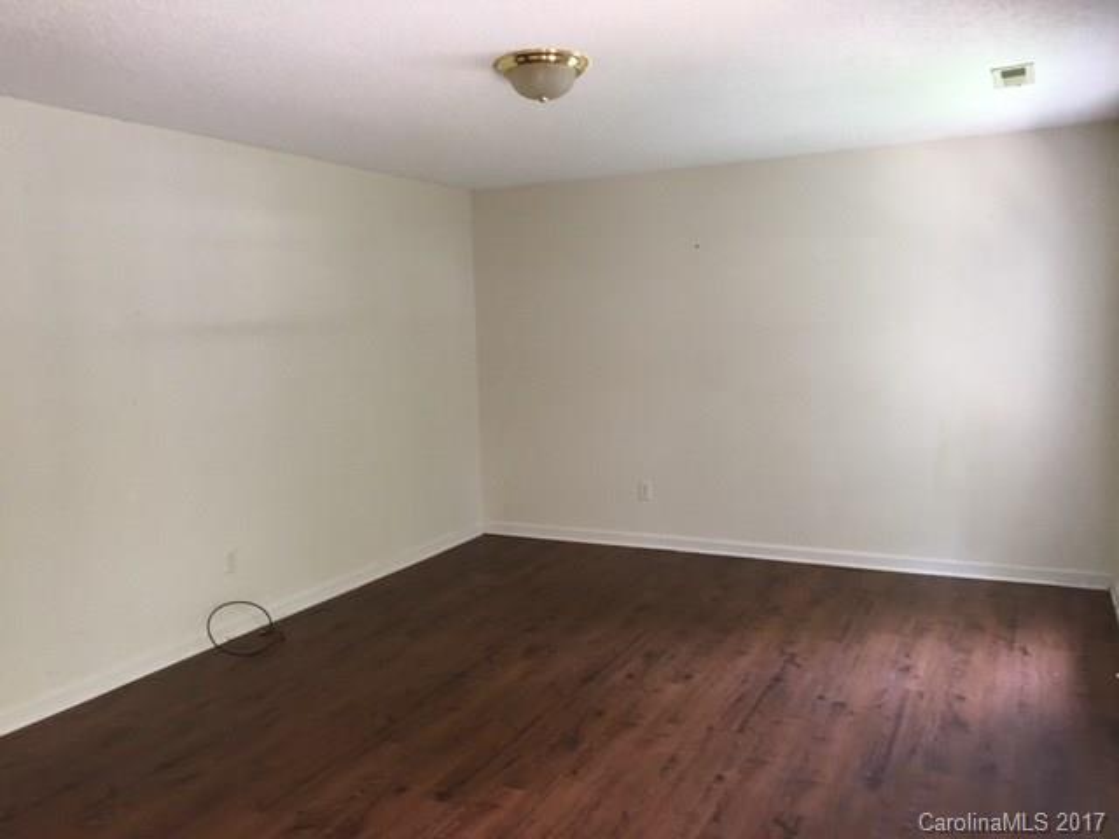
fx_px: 937
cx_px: 560
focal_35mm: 29
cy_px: 420
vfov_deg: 48.2
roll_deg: +2.2
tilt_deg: -5.3
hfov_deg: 61.7
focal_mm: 4.15
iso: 100
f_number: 2.2
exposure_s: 1/30
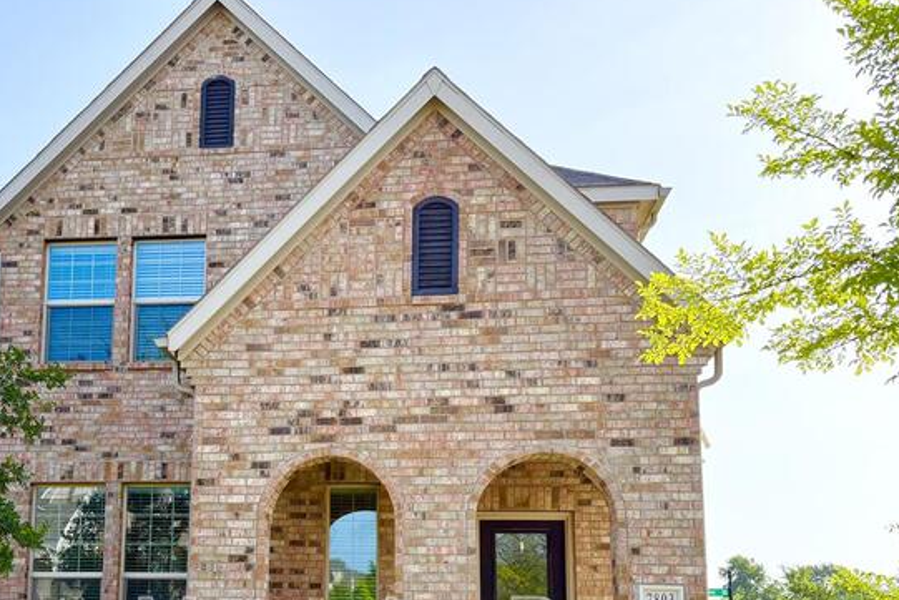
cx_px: 278
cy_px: 474
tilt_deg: +8.2
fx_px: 999
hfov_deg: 47.4
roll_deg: -0.8
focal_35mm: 40
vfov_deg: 32.6
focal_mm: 5.96
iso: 64
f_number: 1.6
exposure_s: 1/1517
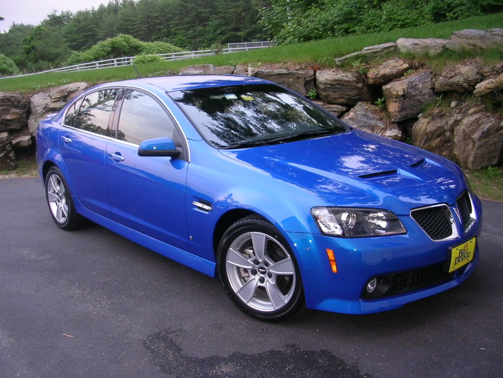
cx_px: 252
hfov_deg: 49.0
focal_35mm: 38
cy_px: 189
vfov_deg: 37.7
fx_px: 552
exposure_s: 1/30
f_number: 2.8
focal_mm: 5.8
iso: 50
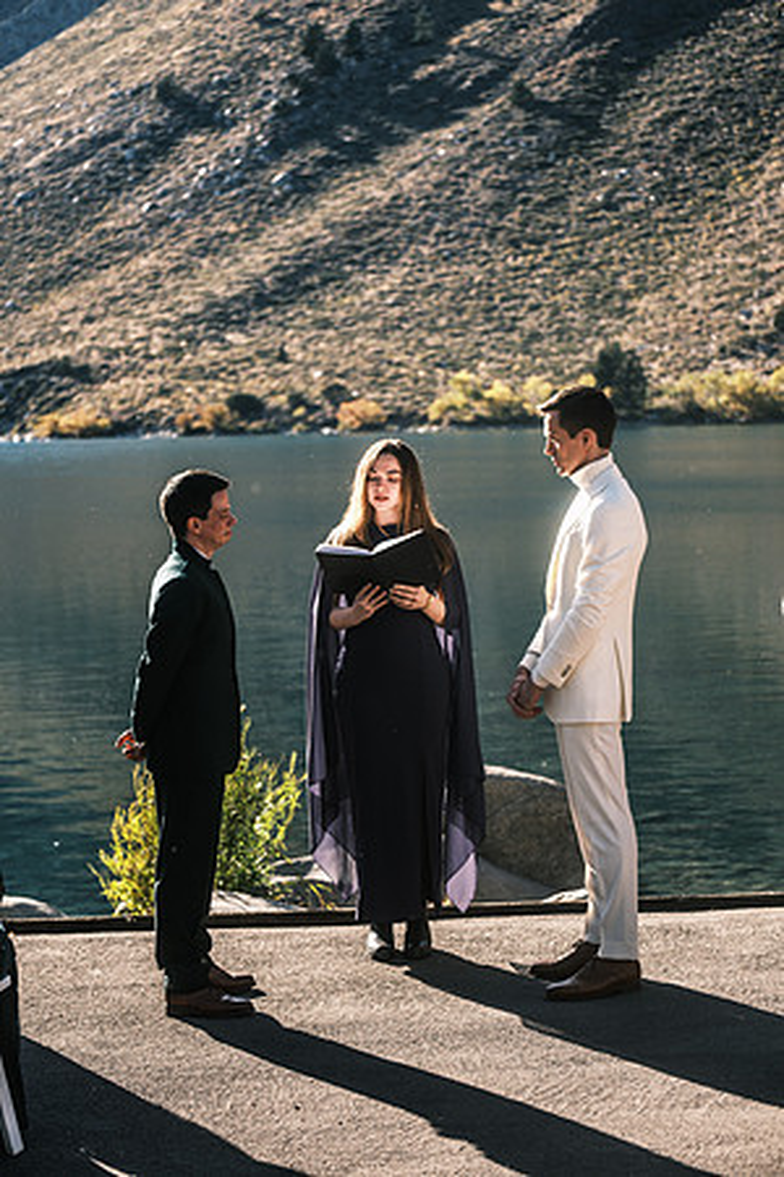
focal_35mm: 75
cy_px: 588
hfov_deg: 18.2
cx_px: 392
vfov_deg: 27.0
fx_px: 2450
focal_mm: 50
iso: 200
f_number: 2.8
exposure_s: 1/600
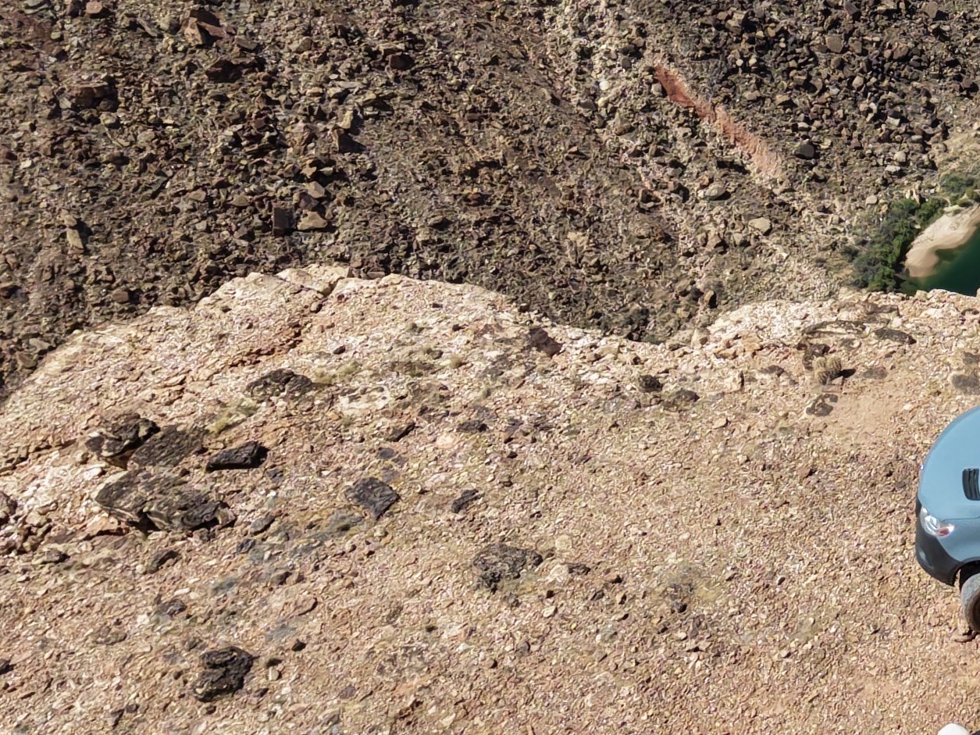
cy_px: -52
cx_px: 1089
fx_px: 1444
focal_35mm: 51
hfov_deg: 32.7
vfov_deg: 26.5
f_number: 2.2
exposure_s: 1/2000
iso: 200
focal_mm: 3.05
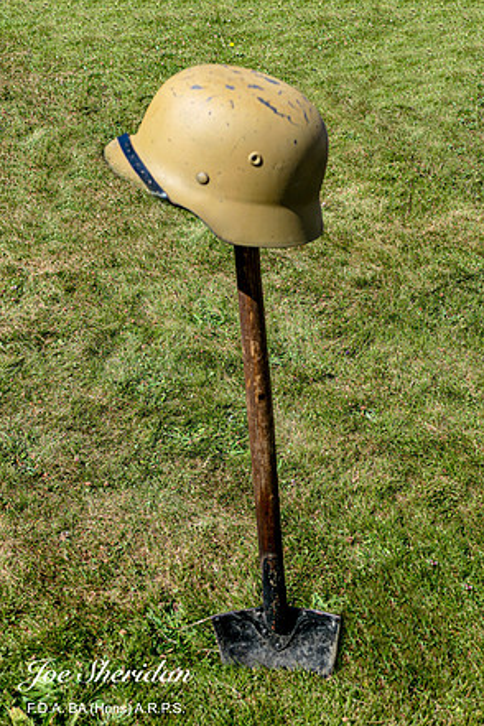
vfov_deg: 41.1
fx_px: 968
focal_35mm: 48
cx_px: 242
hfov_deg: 28.1
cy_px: 362
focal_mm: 17
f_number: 3.3
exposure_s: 1/1000
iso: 125
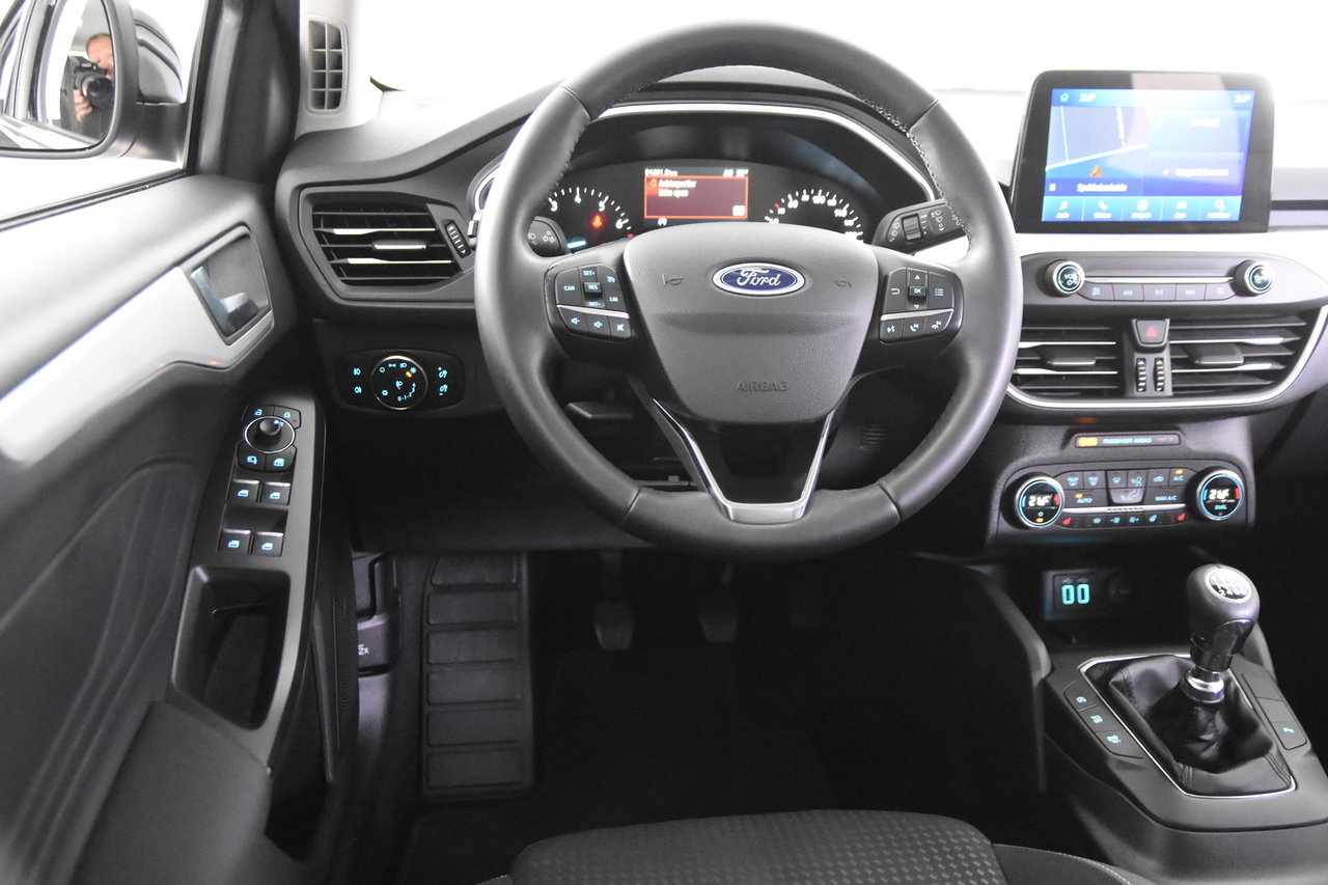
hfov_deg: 53.1
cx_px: 664
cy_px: 442
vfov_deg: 36.9
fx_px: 1328
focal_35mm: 36
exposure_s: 1/40
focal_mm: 24
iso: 9000
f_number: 3
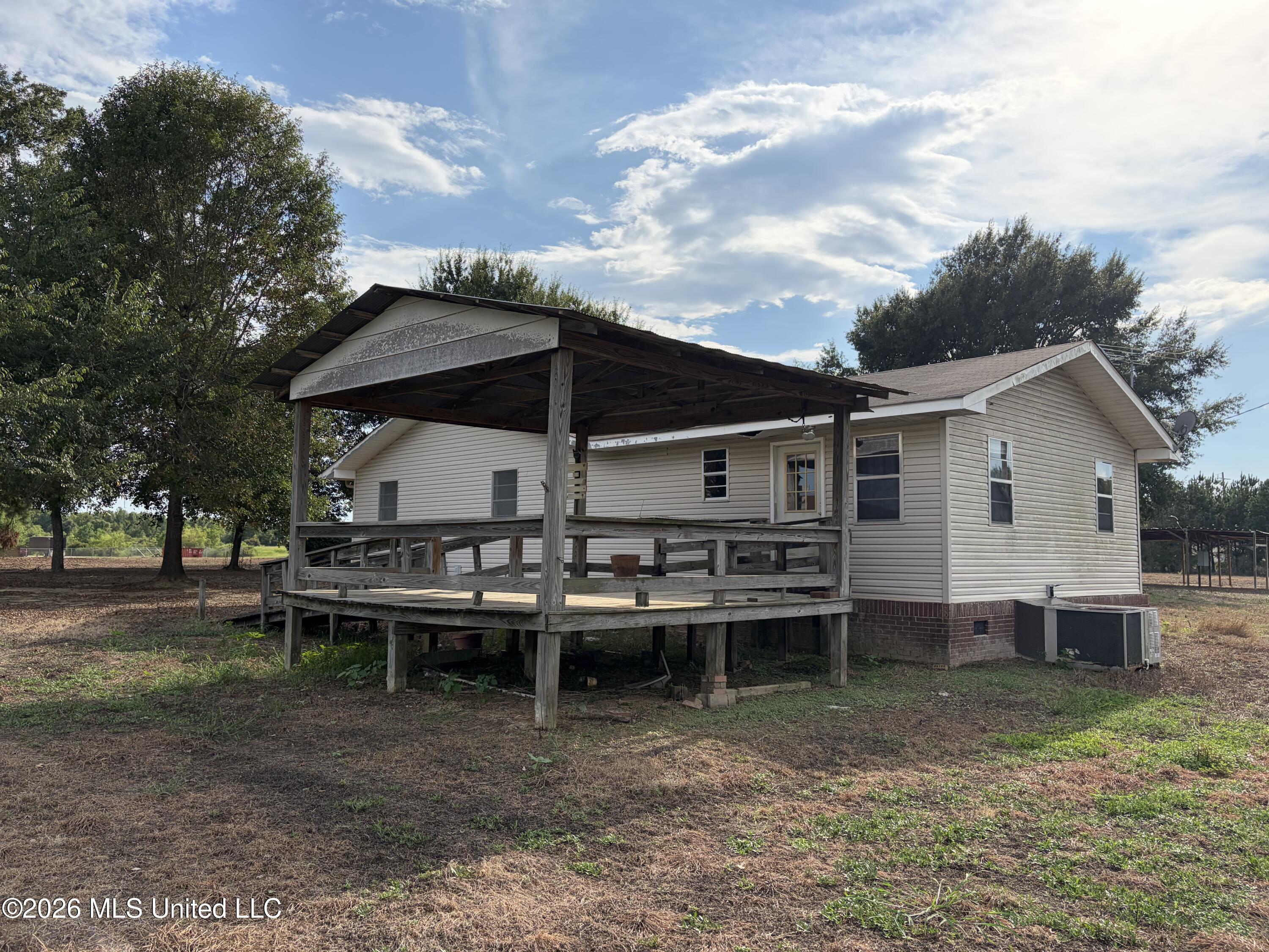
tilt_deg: +4.9
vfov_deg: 53.1
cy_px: 476
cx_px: 634
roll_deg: +0.1
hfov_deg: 67.3
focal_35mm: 26
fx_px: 953
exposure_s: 1/4329
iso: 64
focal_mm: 5.96
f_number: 1.6
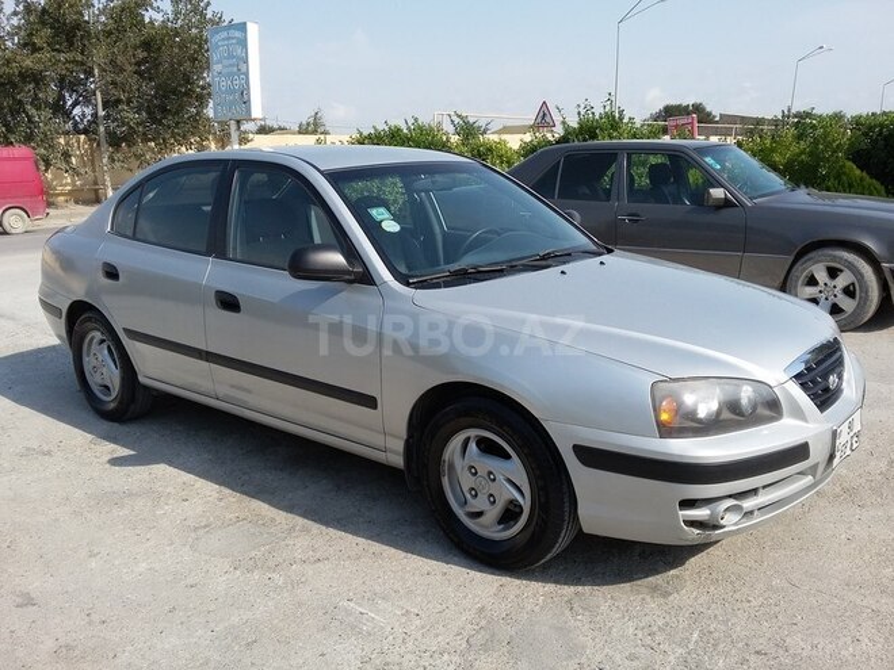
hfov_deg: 58.4
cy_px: 335
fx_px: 801
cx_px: 447
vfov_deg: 45.4
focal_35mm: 31
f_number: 2.2
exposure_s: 1/1092
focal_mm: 3.3
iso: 50
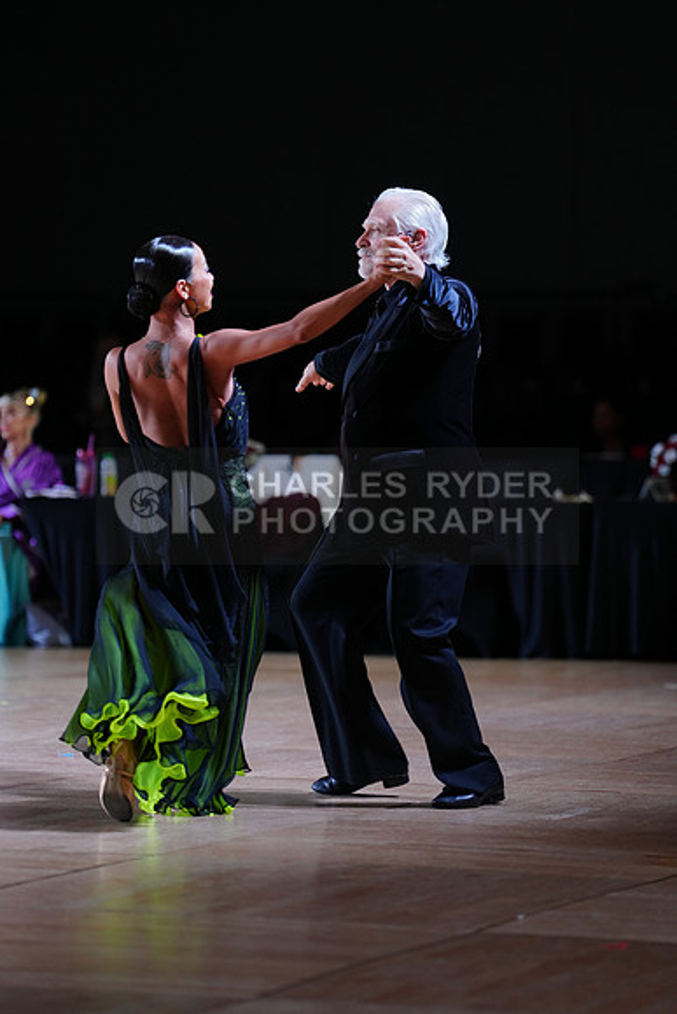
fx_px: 4454
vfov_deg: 13.0
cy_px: 507
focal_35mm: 158
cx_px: 338
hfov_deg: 8.7
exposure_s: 1/500
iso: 800
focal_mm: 158
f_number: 2.8
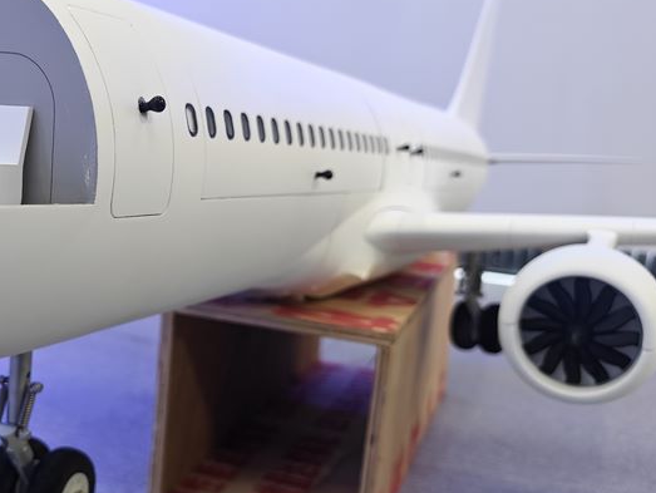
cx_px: 140
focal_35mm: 45
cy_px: 263
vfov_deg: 32.2
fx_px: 853
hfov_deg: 40.5
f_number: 1.9
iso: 400
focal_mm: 8.7
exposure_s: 1/82.6
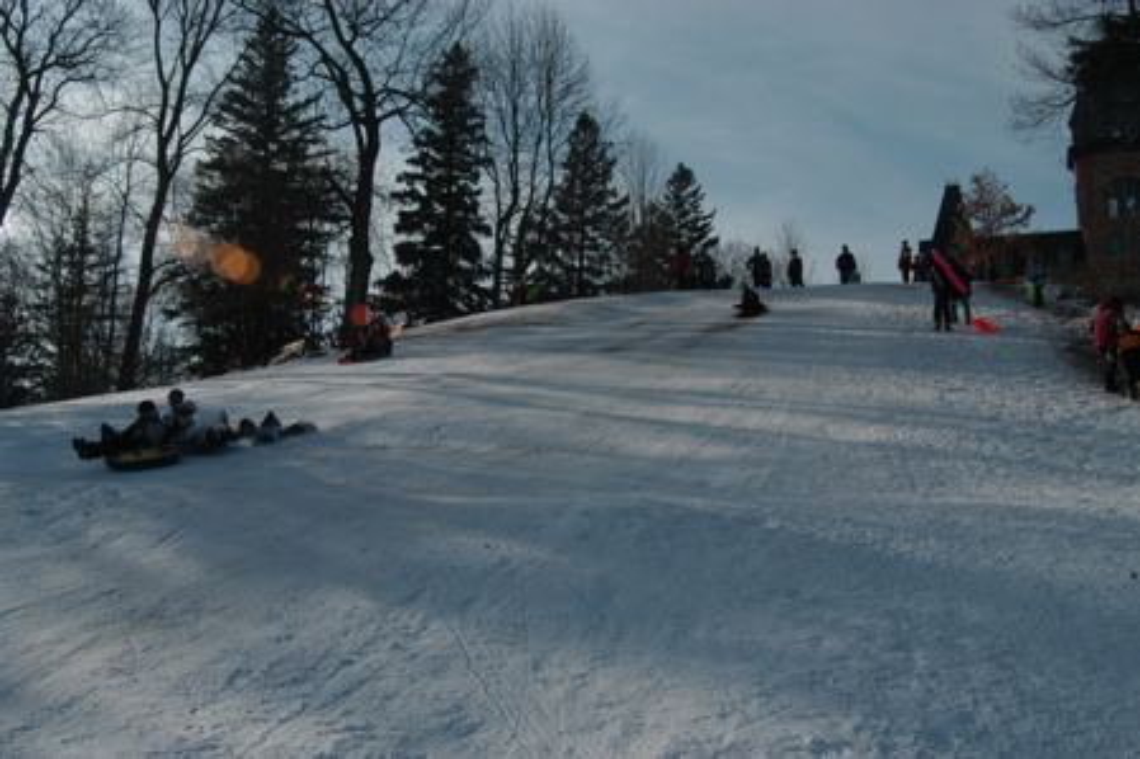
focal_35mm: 42
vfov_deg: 31.9
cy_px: 380
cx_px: 570
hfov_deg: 46.4
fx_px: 1329
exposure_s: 1/640
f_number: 13
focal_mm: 28
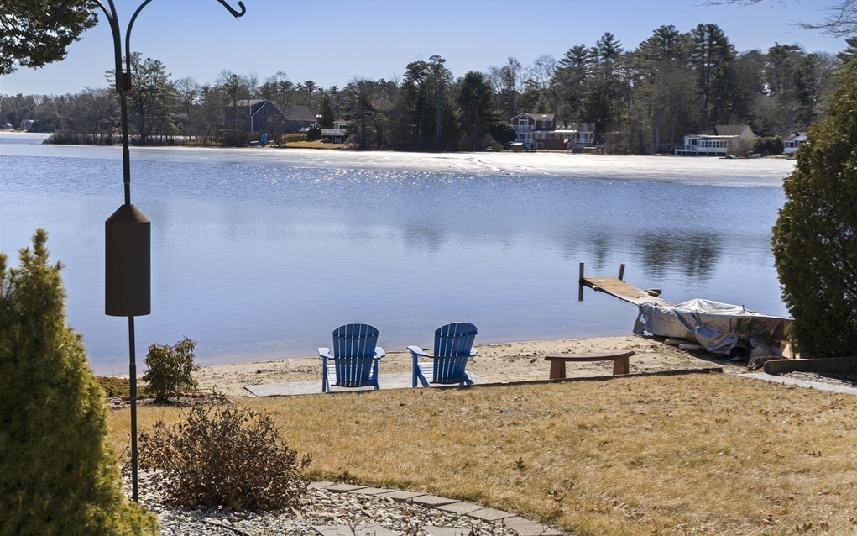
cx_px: 429
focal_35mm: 46
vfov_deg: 28.0
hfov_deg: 43.5
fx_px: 1074
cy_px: 282
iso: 200
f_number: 9
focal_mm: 45
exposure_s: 1/500
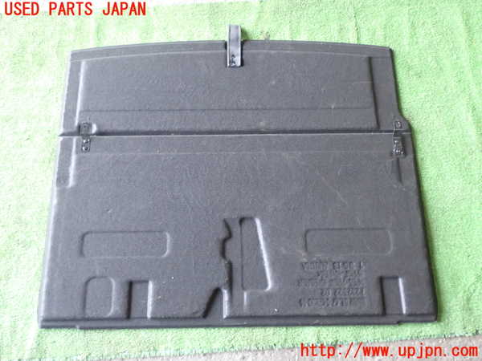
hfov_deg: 51.4
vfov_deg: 39.7
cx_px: 241
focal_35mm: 36
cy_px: 180
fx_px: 501
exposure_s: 1/40
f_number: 2.5
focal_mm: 6.37
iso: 320
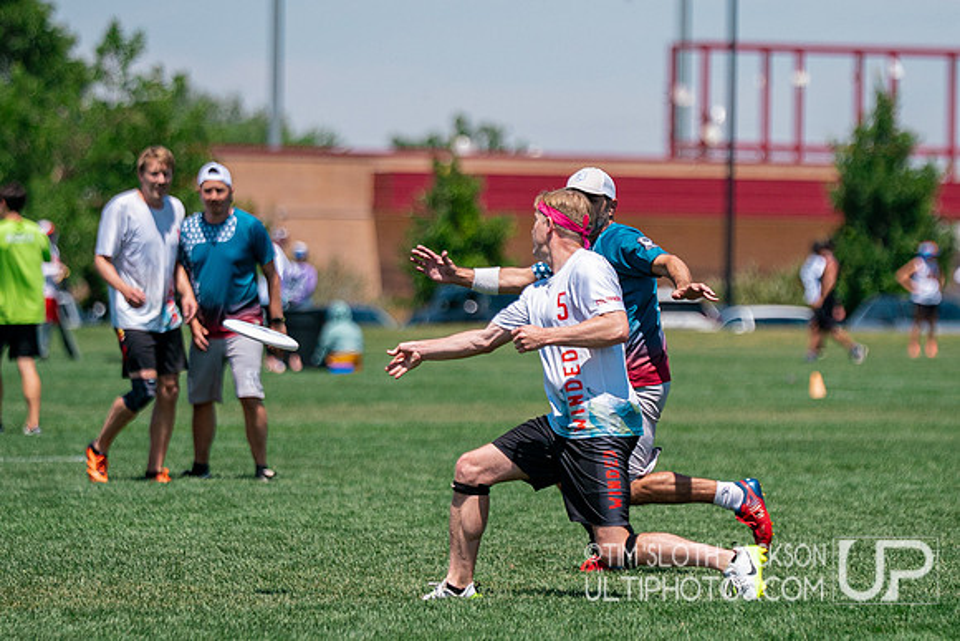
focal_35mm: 442
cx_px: 638
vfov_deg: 3.1
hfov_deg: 4.7
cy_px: 317
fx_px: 11781
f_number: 3.2
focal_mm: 200
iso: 250
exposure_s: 1/6400
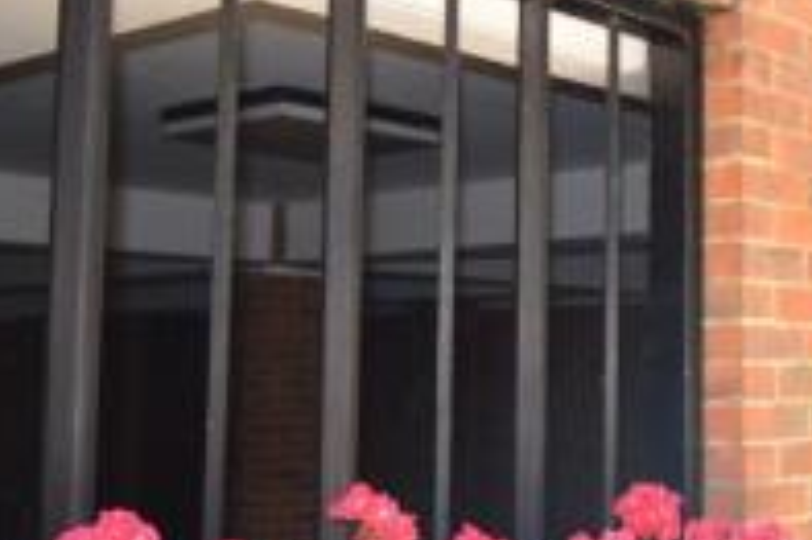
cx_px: 800
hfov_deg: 32.0
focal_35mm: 58
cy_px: 270
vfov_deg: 23.3
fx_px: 1307
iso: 110
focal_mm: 16
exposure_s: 1/125
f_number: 5.6
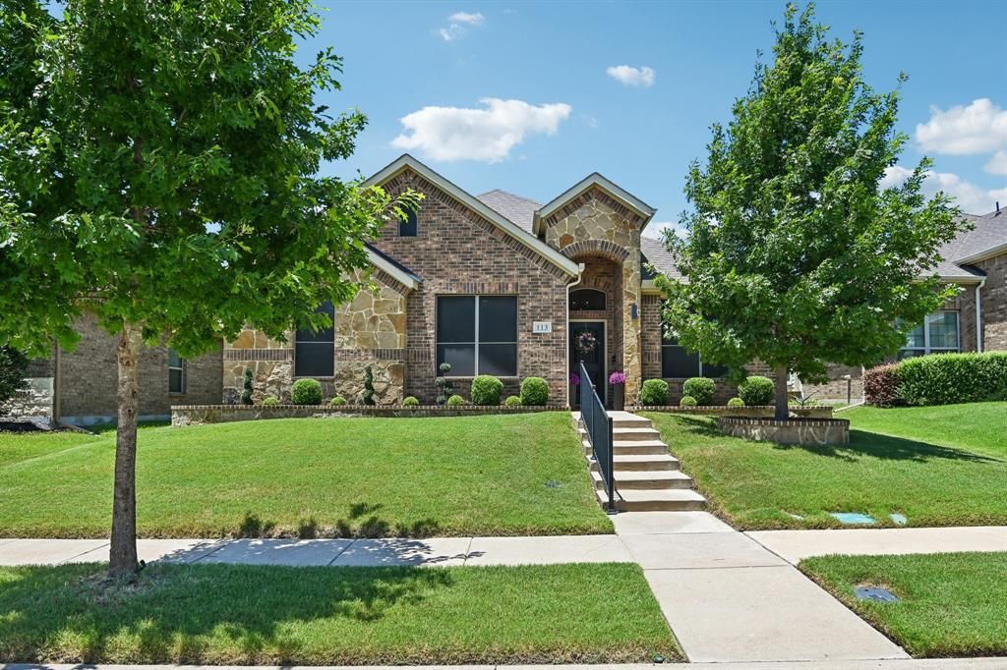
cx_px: 504
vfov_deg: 59.5
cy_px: 335
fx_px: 587
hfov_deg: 81.2
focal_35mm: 21
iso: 400
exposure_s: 1/640
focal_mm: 21
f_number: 8
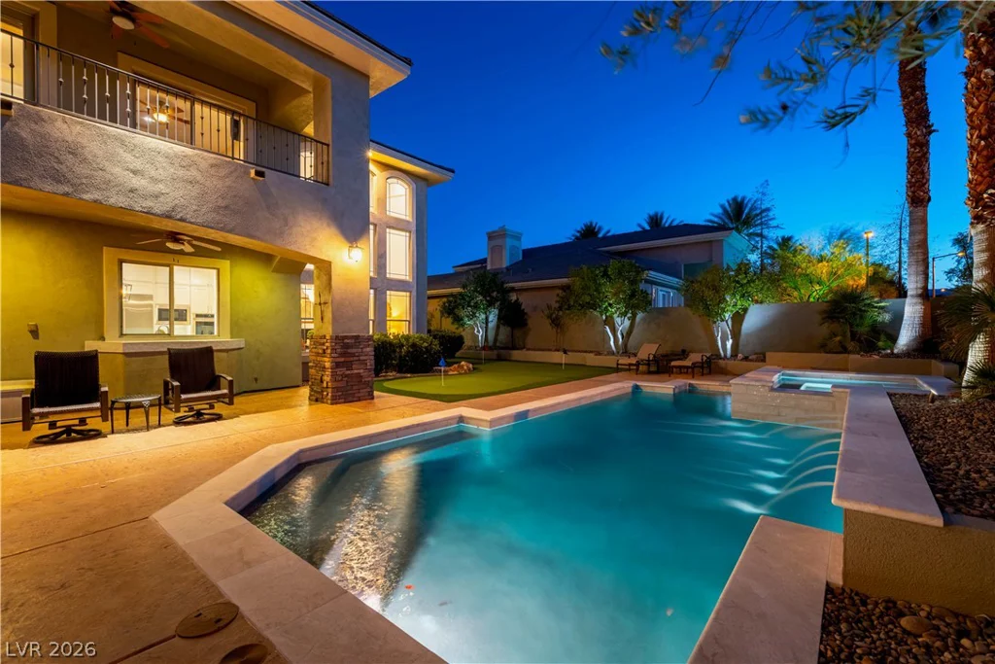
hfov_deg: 100.4
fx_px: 415
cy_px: 332
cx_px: 498
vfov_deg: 77.3
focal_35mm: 15
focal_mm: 15
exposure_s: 1/8
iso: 400
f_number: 7.1
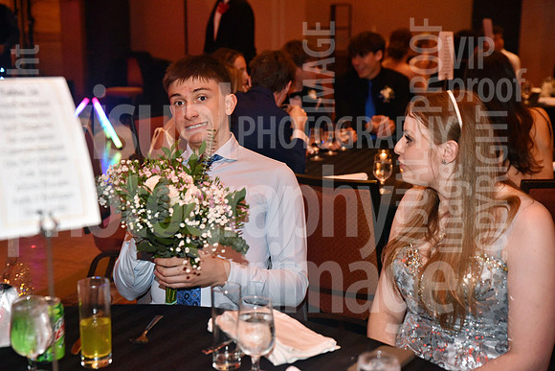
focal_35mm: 60
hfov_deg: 33.4
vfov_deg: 22.6
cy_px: 186
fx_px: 925
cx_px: 278
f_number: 3.5
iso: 6400
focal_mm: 60
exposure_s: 1/160
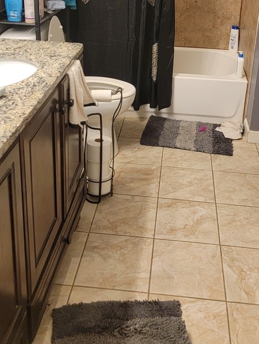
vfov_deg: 40.5
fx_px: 439
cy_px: 51
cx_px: 148
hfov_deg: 32.8
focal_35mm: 44
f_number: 1.8
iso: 250
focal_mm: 6.7
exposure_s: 1/120
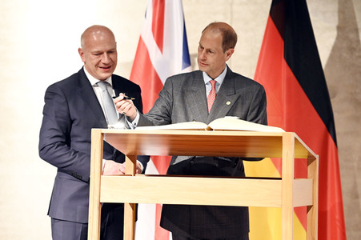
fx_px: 2004
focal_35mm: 200
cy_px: 120
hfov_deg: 10.3
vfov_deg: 6.9
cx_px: 180
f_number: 4
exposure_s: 1/500
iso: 6400
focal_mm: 200
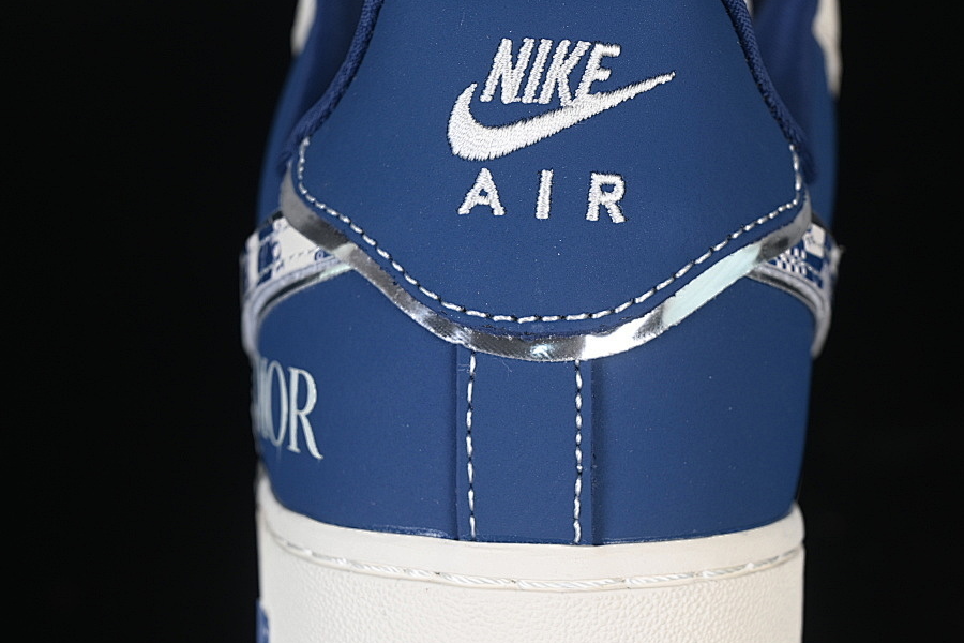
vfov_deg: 15.2
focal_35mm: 90
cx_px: 527
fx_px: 2410
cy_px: 384
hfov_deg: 22.6
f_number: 7.1
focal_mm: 50
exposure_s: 1/60
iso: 160
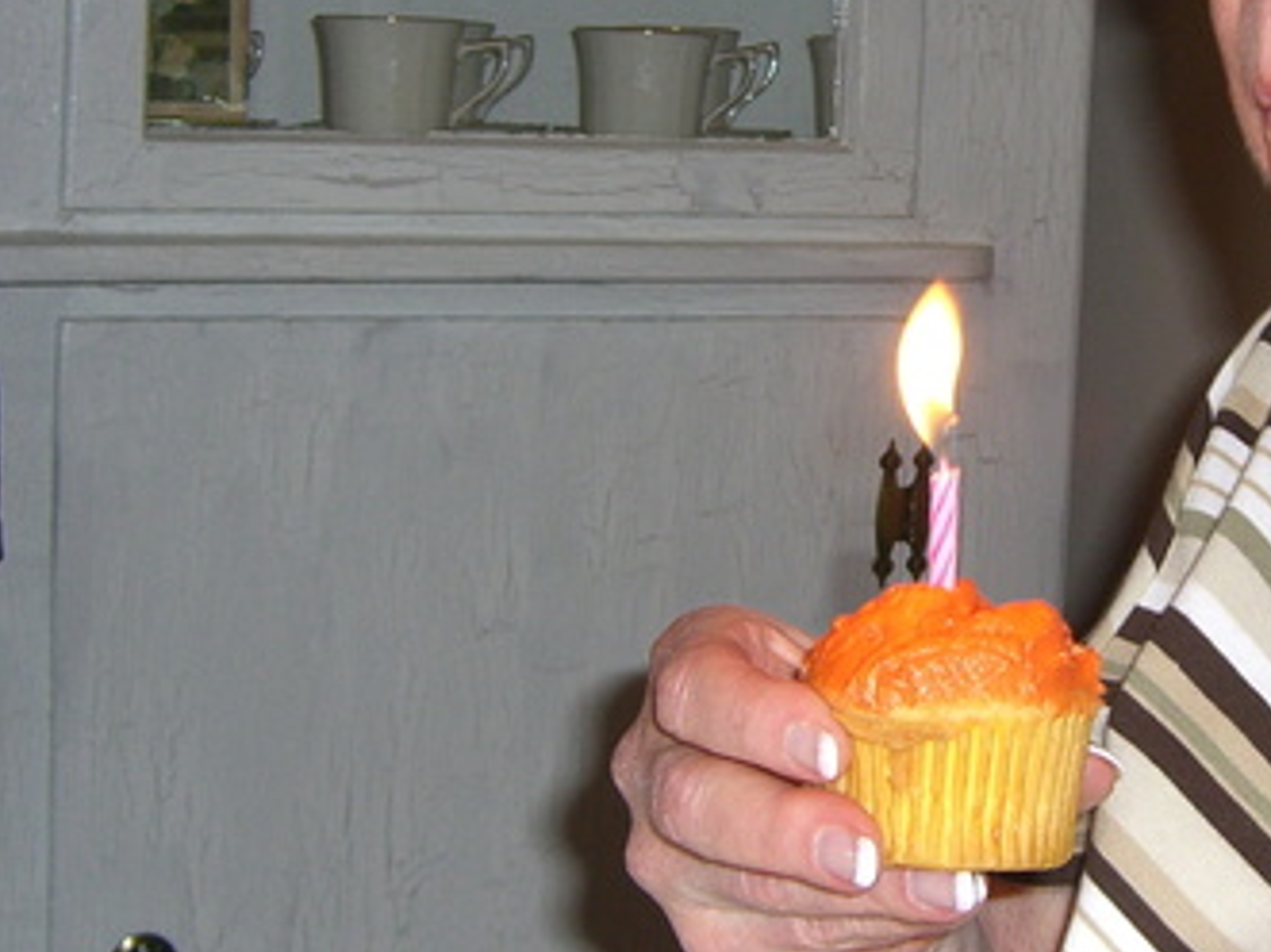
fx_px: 3340
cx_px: 991
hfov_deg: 21.3
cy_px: 376
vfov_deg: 16.2
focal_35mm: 91
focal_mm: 7.9
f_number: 2.8
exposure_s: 1/60
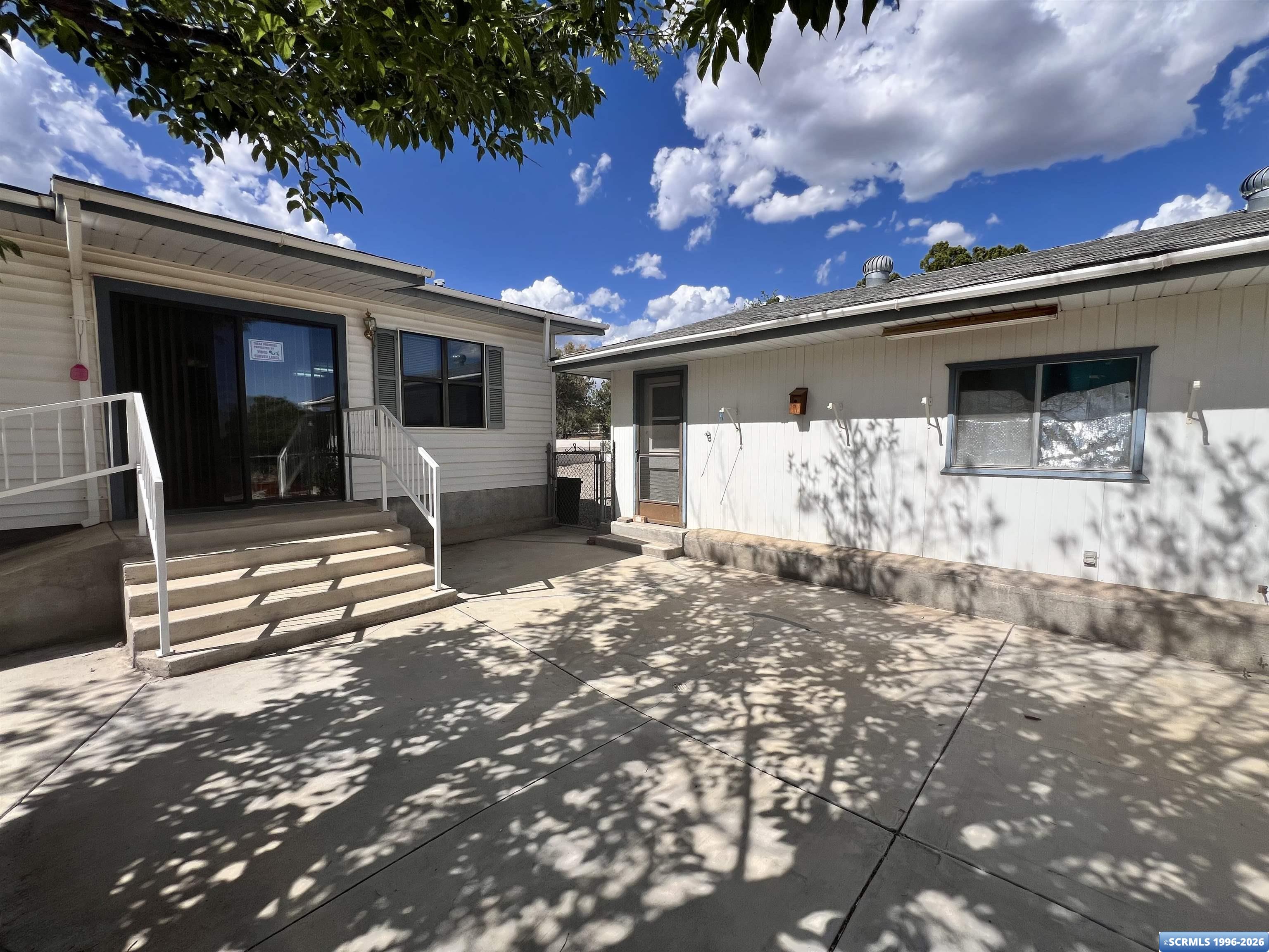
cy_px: 476
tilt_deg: -4.8
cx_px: 634
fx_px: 477
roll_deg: +0.0
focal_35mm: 13
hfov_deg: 106.2
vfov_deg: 89.9
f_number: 1.8
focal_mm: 1.57
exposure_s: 1/2732
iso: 32
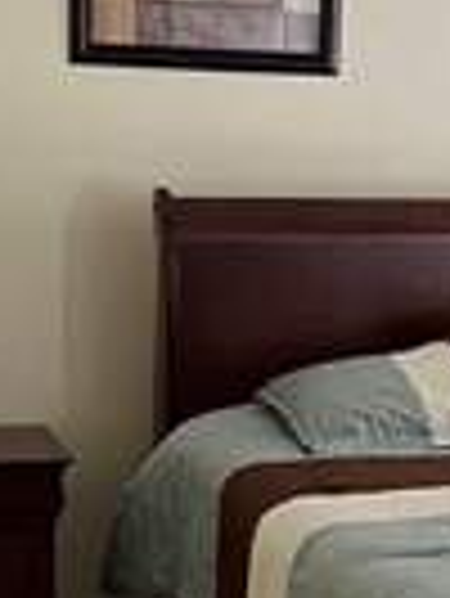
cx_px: 477
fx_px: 2163
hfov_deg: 11.7
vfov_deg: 15.6
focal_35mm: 125
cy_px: 481
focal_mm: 5.7
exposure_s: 1/60
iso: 320
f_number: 1.5
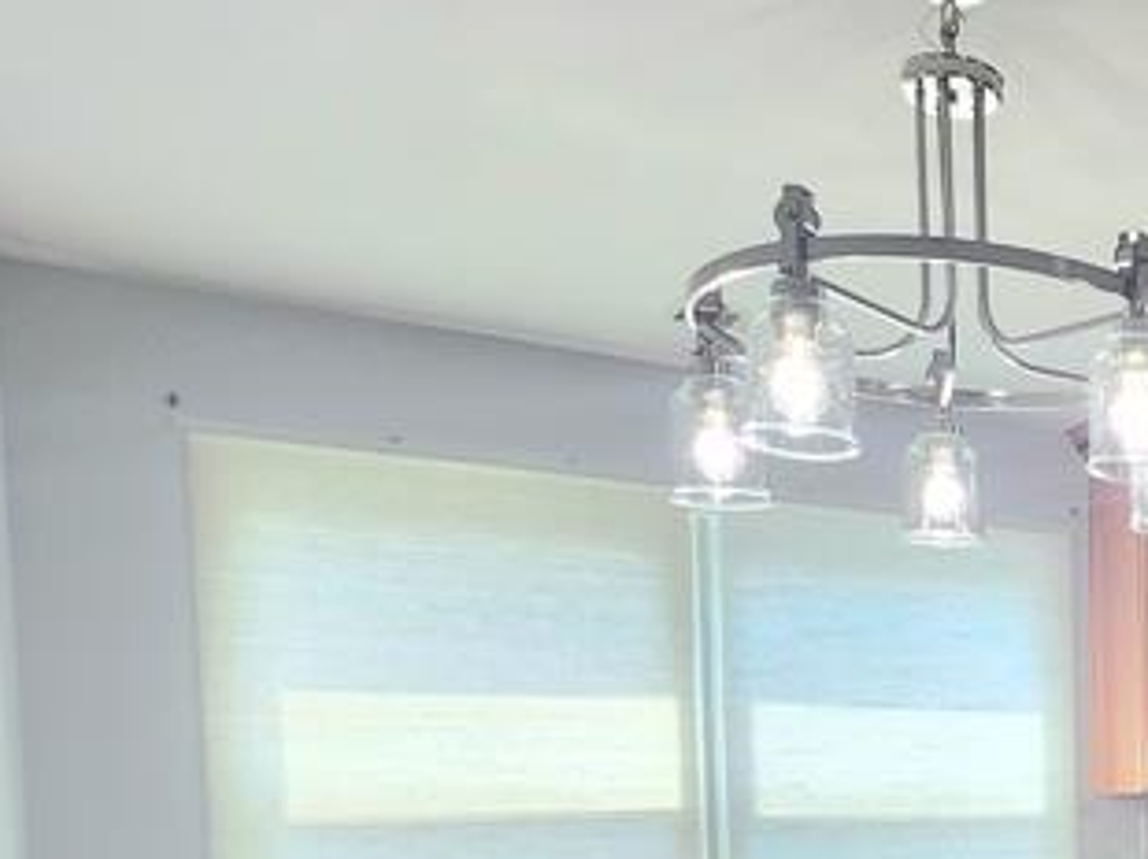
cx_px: 1444
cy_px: 918
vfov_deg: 30.4
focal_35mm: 43
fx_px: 1425
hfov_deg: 33.6
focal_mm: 1.74
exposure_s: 1/60.2
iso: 64
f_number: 2.2
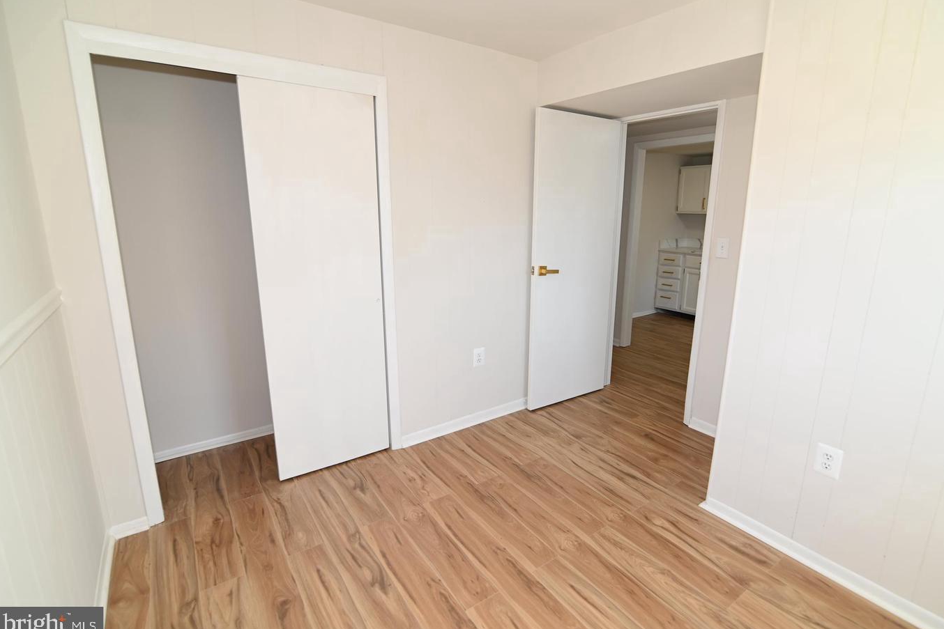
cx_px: 497
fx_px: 446
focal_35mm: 17
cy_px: 309
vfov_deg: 70.4
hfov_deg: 93.2
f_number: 4
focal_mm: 16
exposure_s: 1/60
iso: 125
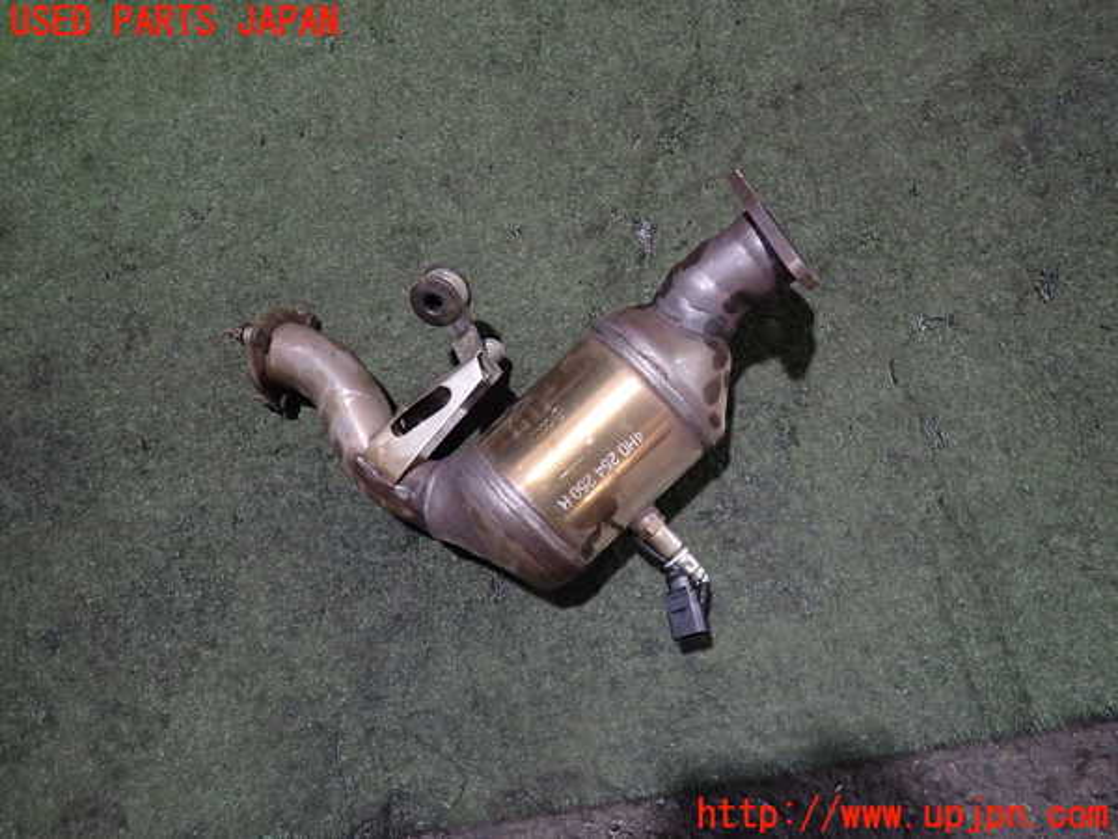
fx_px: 807
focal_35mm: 25
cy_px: 420
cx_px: 559
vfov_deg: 54.9
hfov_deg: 69.4
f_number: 2
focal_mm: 4.5
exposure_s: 1/30
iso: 500
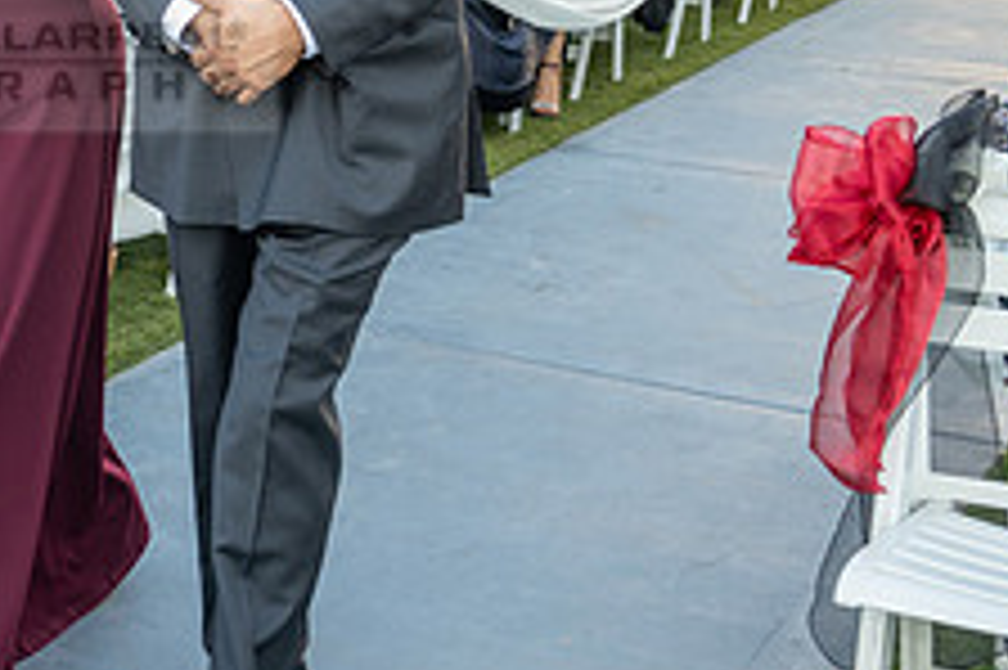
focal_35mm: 83
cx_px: -104
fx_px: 2322
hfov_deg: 23.0
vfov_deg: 16.2
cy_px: 25
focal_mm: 32
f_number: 5.6
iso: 500
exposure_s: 1/125
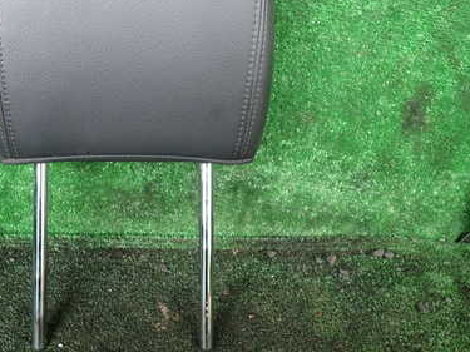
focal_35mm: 40
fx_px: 543
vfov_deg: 35.5
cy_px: 113
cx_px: 117
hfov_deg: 45.2
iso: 200
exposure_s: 1/60
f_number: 2
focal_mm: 4.5
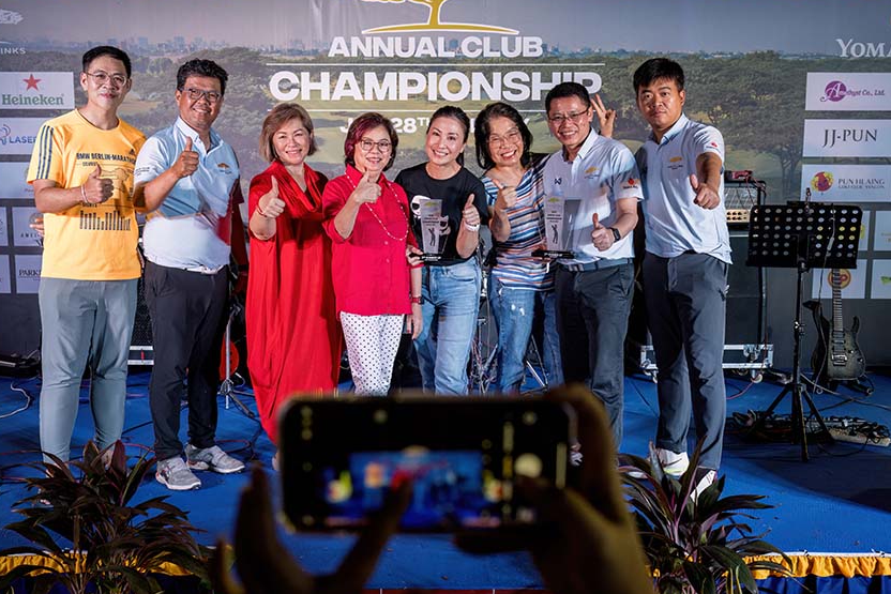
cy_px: 316
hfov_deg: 43.6
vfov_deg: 29.9
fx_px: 1114
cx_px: 448
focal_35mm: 45
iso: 1800
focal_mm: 39
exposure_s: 1/200
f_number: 5.6
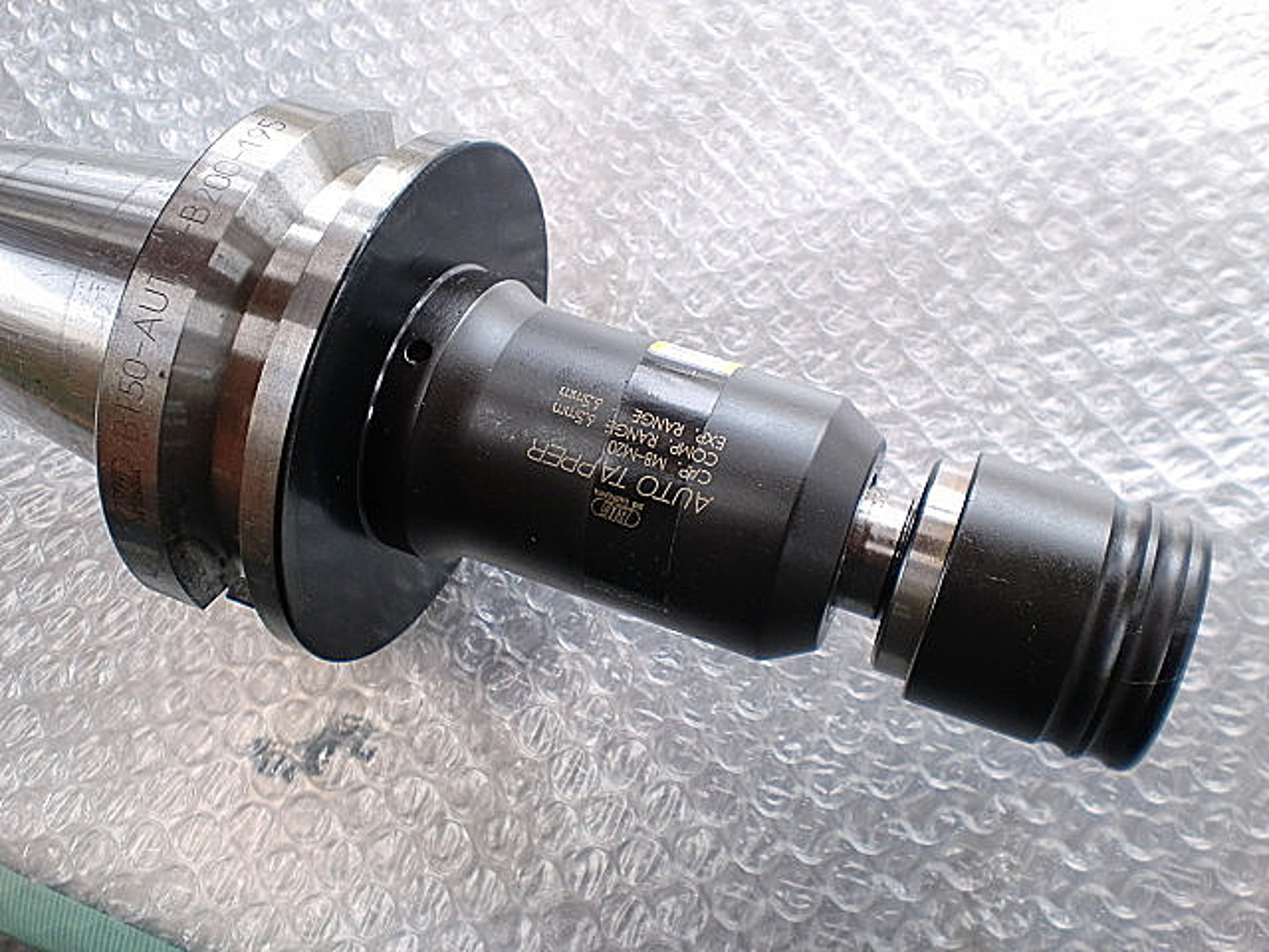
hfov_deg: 52.6
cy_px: 476
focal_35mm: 35
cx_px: 634
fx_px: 1283
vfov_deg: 40.7
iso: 64
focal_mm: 6.3
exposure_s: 1/60
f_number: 3.1
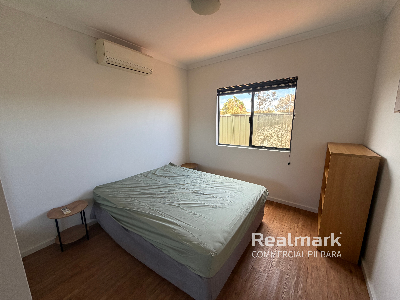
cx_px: 200
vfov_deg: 85.7
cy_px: 150
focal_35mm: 14
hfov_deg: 102.1
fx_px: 162
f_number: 2.2
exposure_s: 1/121
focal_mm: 2.22
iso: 100
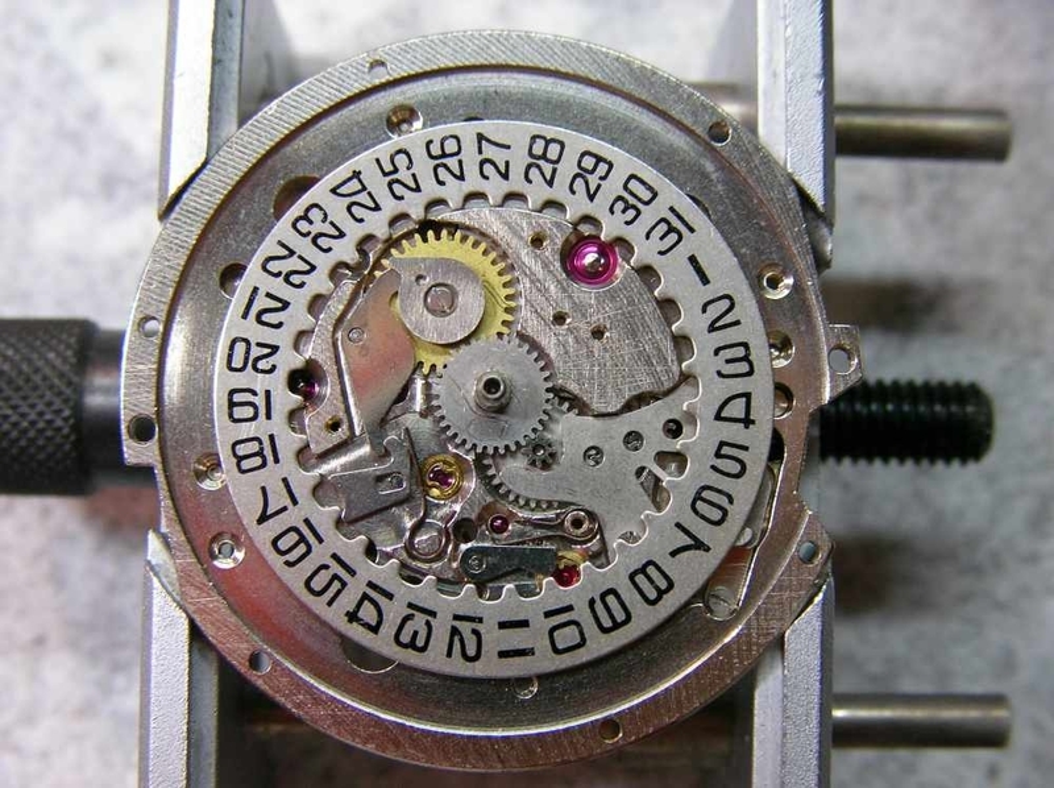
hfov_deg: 31.2
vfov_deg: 23.6
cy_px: 394
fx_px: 1886
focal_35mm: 62
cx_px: 527
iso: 100
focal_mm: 9.5
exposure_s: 1/20.8
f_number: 3.7
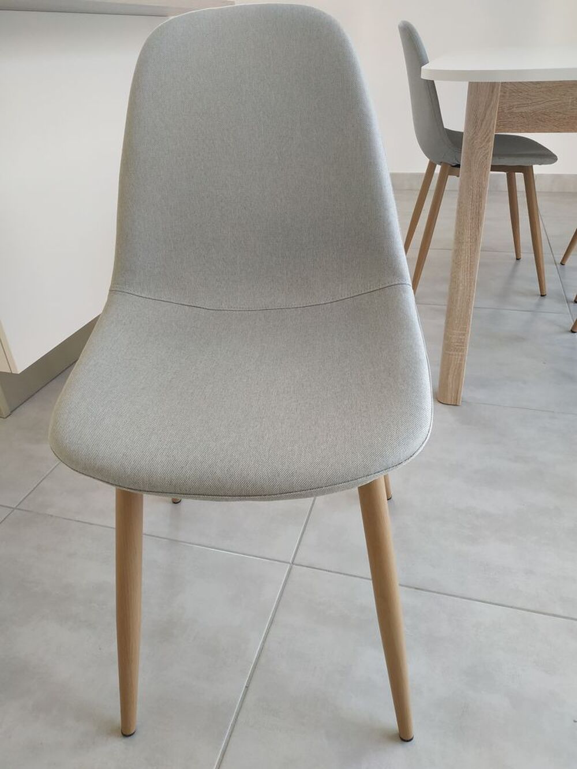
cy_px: 384
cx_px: 288
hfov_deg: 56.8
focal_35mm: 24
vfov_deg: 71.6
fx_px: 533
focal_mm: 3.94
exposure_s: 1/100
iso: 160
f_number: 1.9
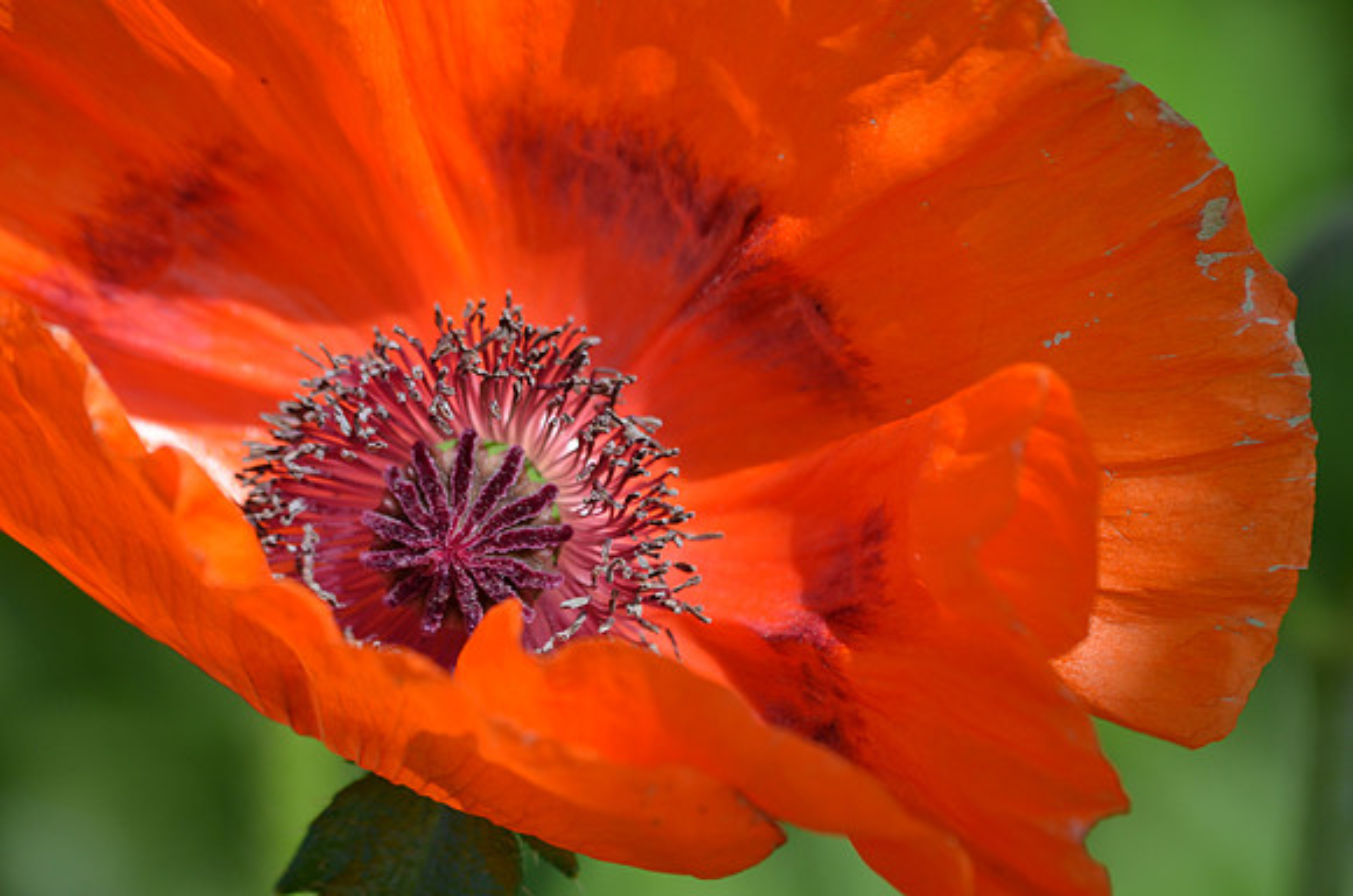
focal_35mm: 255
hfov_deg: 8.1
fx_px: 9563
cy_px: 448
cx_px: 676
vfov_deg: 5.4
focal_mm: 170
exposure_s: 1/1600
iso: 400
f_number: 6.3
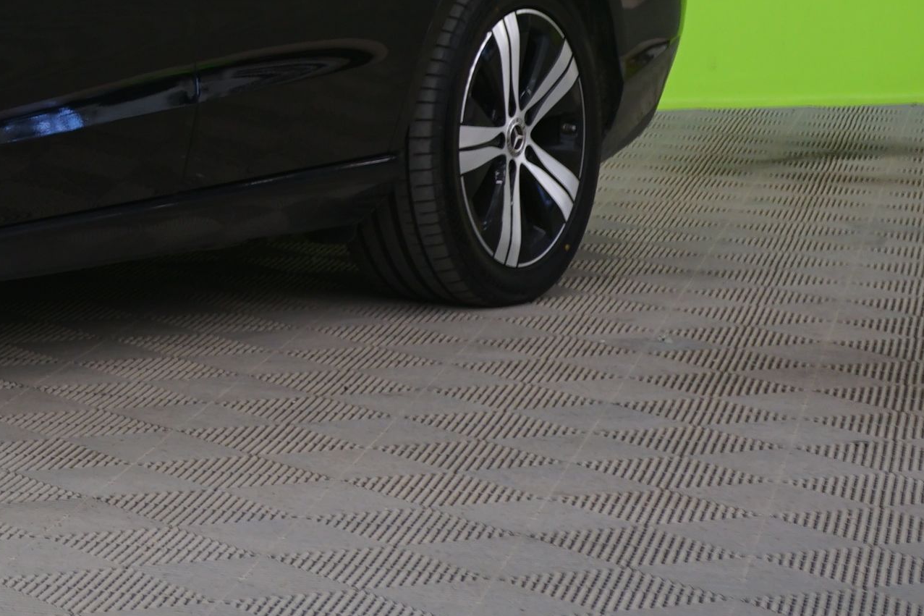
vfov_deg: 9.1
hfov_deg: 13.1
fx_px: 3798
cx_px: -493
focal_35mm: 148
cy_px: -187
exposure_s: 1/8
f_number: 4.5
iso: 400
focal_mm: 48
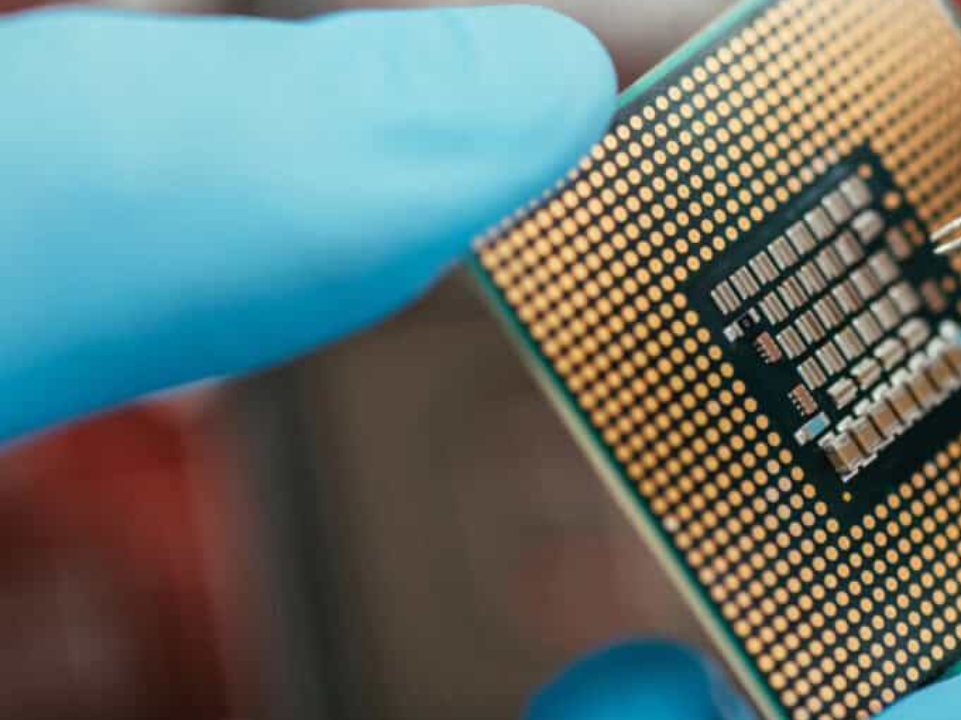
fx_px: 4218
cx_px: 700
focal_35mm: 152
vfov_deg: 9.7
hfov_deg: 13.0
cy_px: 240
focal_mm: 105
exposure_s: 1/200
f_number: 5
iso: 100
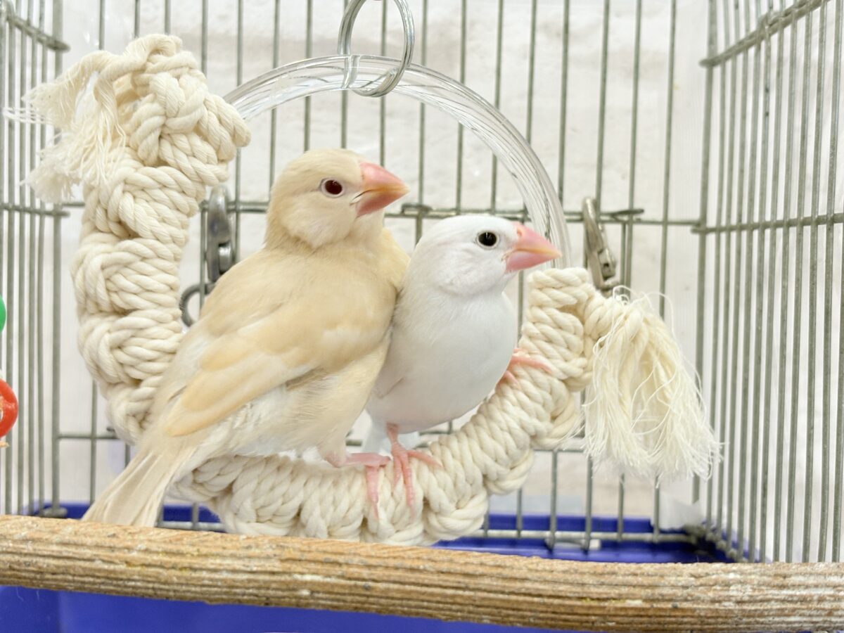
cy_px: 316
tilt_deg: -1.9
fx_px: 1268
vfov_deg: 28.0
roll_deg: -1.1
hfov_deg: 36.8
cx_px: 422
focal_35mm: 52
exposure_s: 1/50
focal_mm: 5.96
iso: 50
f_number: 1.6
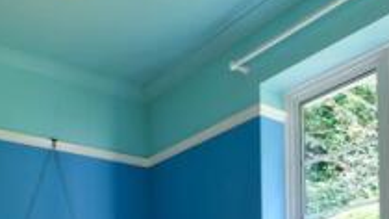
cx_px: 157
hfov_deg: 41.9
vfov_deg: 21.0
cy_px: 322
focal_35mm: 49
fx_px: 505
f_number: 4
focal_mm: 10
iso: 320
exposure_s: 1/15
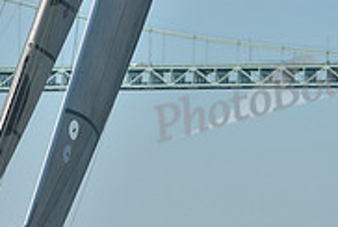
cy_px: 217
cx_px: 59
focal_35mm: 621
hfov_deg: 3.3
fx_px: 5840
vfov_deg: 2.2
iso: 280
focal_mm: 195
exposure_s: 1/1250
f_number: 8
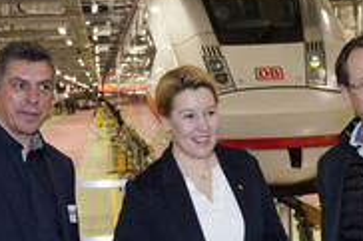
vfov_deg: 17.5
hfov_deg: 26.0
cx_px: 280
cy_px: 205
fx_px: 776
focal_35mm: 77
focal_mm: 31
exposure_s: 1/80
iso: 1250
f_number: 6.3
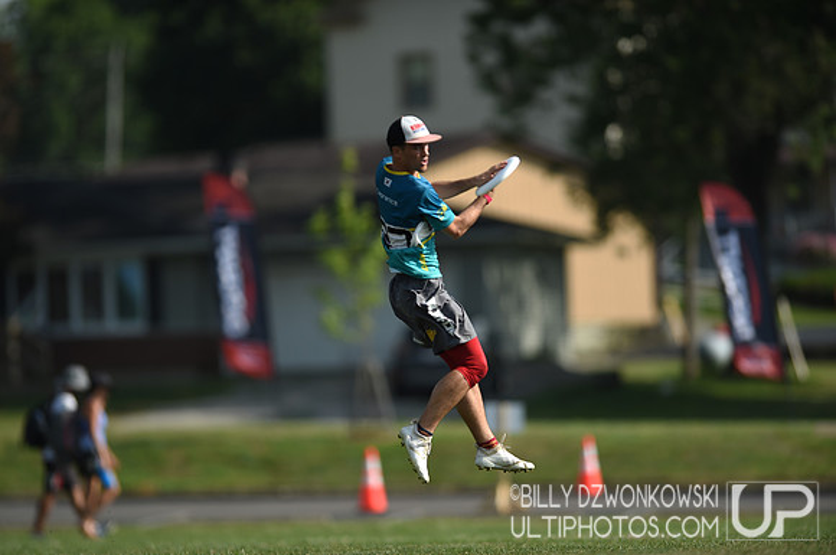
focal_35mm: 400
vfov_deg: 3.4
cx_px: 418
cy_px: 278
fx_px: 9276
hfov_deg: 5.2
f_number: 2.8
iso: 50
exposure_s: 1/1000
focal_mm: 400
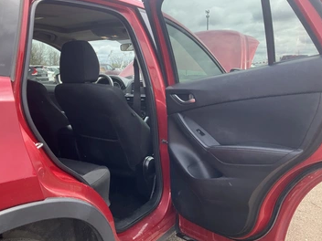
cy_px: 130
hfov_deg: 55.3
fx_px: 307
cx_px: 149
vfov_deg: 42.9
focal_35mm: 33
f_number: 1.8
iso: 25
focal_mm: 3
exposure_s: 1/400
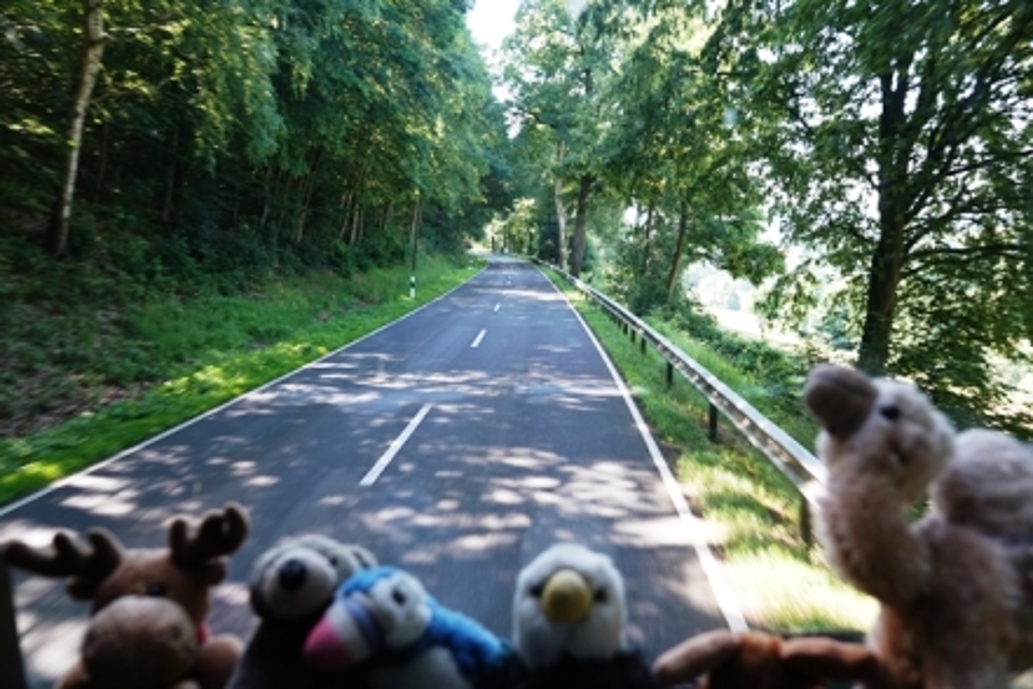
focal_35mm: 30
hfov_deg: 61.9
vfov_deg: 43.6
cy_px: 344
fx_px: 861
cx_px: 516
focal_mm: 11.03
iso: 100
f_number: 2.8
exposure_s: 1/80
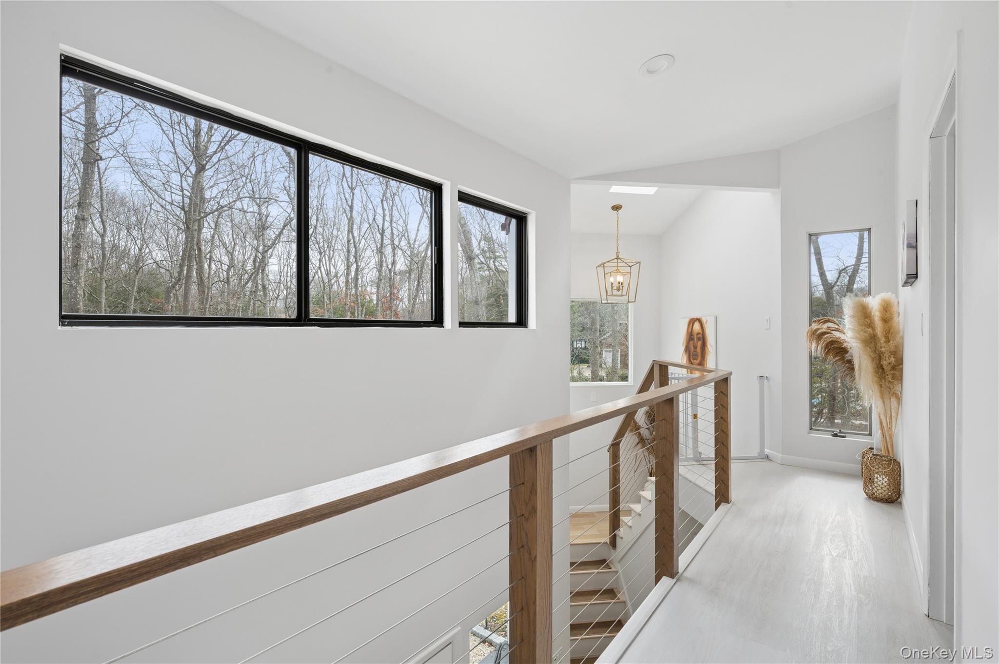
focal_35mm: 18
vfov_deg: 68.8
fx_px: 485
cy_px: 332
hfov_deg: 91.7
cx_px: 500
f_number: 10
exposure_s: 1/30
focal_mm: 17.5
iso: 100
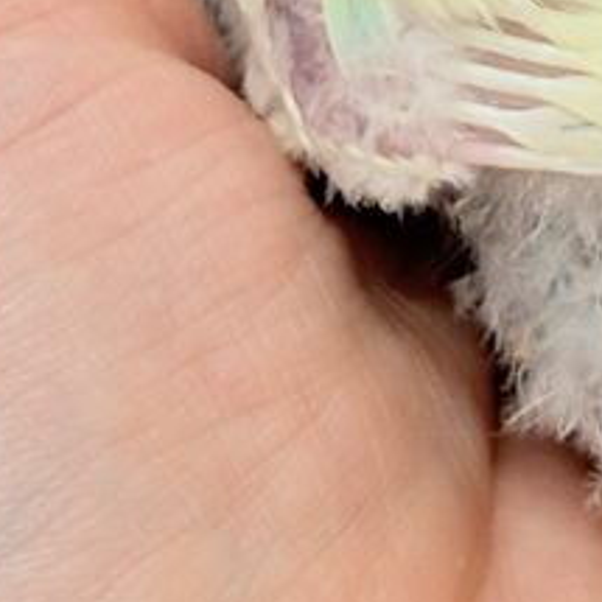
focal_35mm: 257
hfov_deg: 6.7
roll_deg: -3.2
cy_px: -272
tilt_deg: -27.6
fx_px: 5057
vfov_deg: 6.7
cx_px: 879
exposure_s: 1/50
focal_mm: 5.96
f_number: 1.6
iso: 40
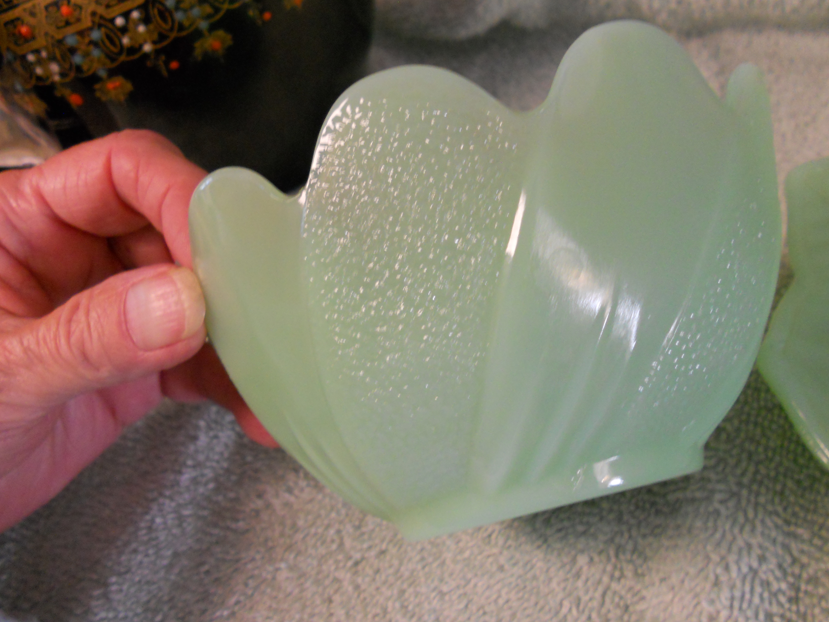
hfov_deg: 52.6
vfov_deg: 40.7
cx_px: 380
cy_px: 294
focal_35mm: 35
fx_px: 838
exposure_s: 1/30
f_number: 3.5
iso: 320
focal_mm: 5.8
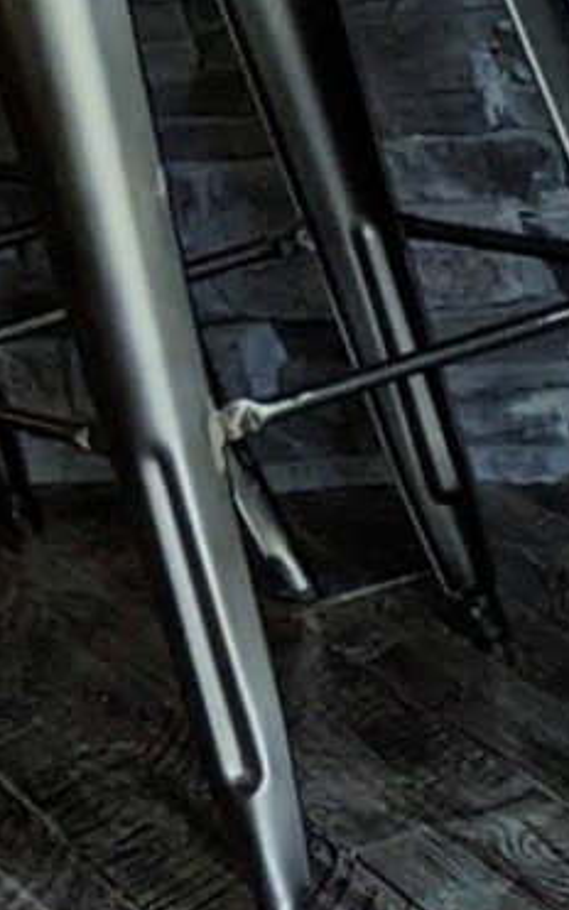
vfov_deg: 11.9
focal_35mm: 158
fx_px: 3919
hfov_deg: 7.4
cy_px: 1781
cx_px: 1680
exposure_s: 1/24
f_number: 1.8
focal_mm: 4.44
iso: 229
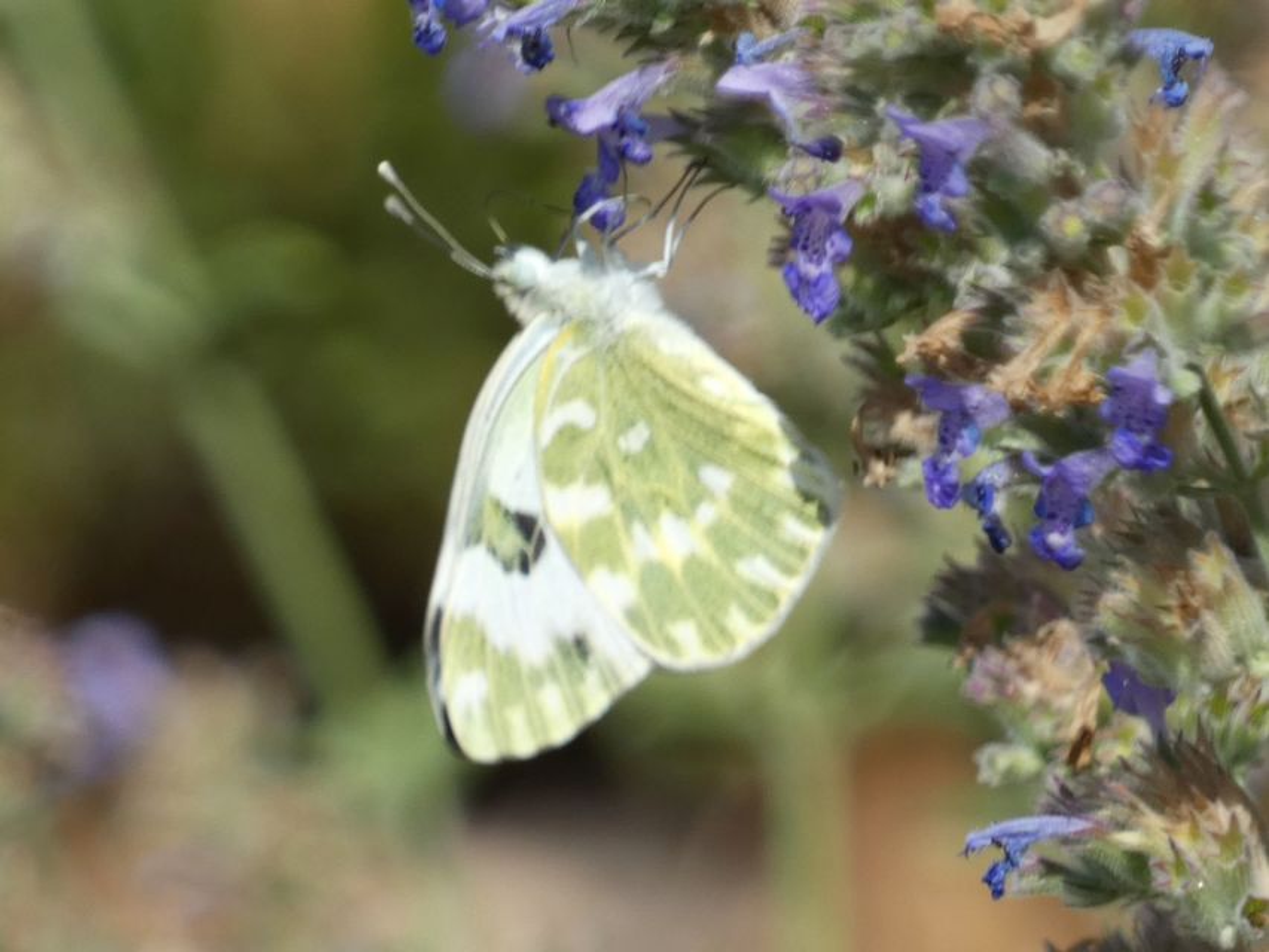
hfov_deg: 2.5
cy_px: 476
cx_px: 634
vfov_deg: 1.9
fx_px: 28525
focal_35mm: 778
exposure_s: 1/200
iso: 80
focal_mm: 139.4
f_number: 5.6
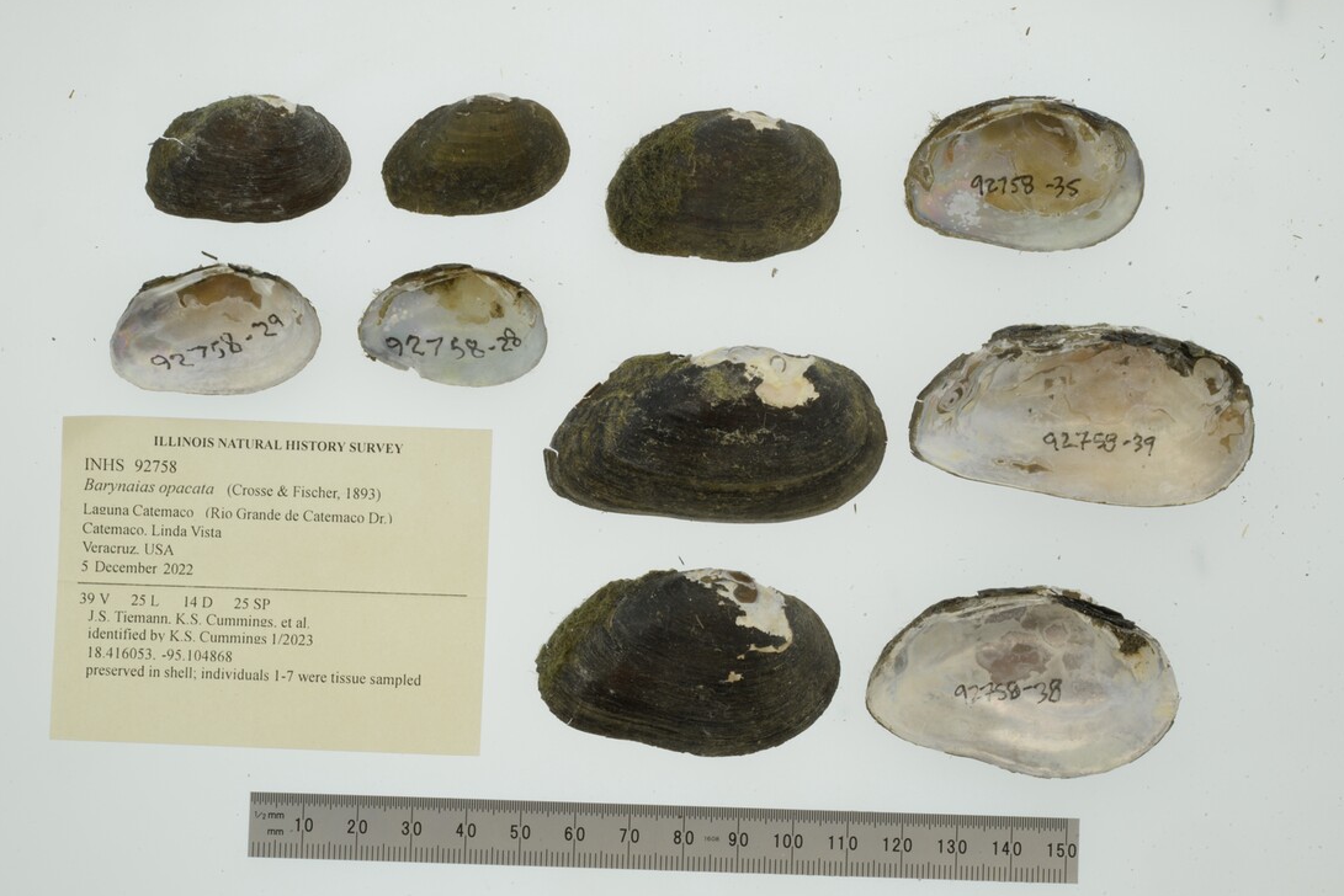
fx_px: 2465
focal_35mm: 66
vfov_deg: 20.6
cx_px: 668
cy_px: 486
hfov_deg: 30.5
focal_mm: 60
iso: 100
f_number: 32
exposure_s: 1/10
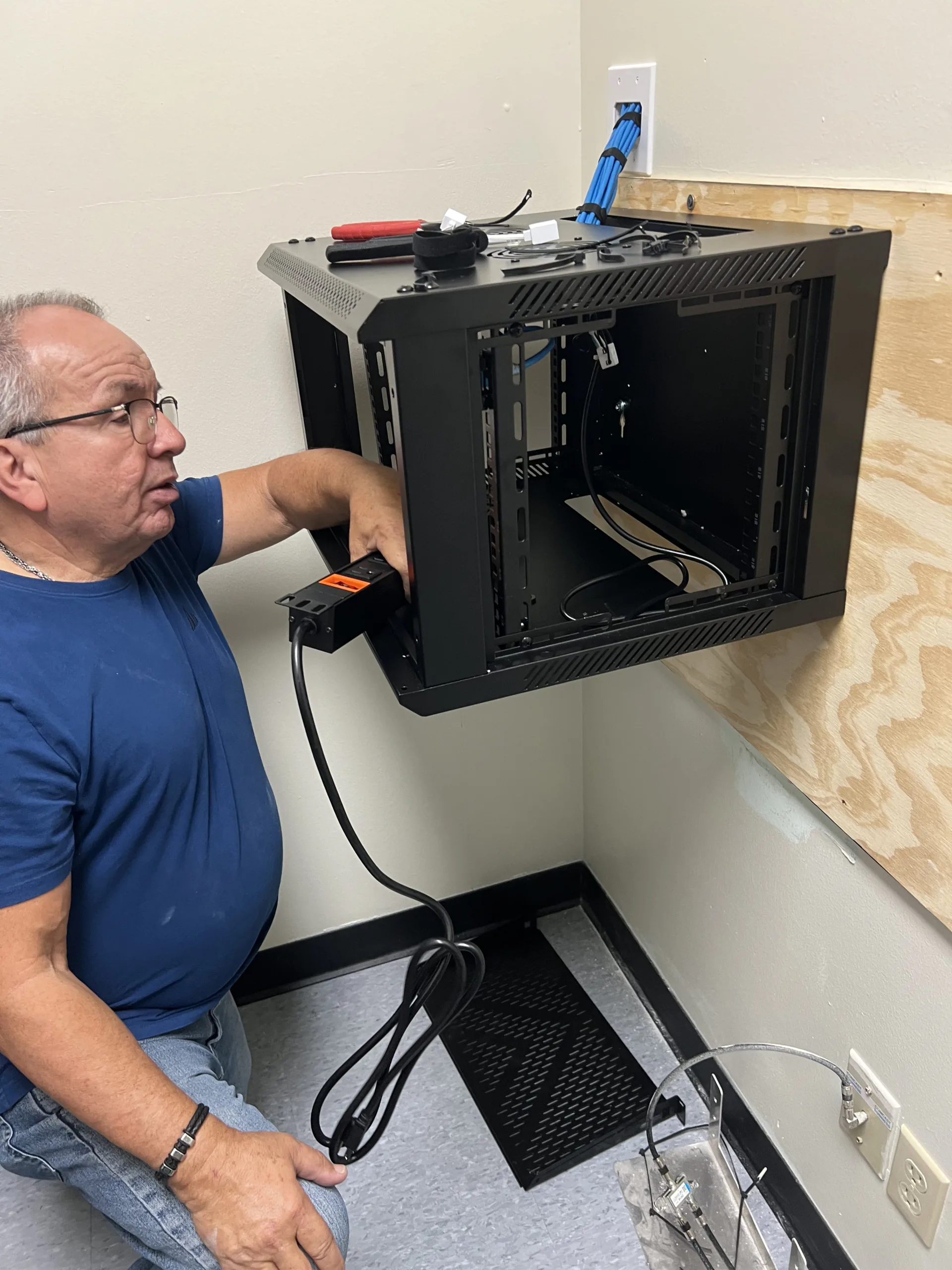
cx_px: 476
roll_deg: +4.1
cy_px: 635
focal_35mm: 26
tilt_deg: -26.5
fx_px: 953
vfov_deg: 67.3
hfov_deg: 53.1
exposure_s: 1/60
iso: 200
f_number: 1.5
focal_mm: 5.7
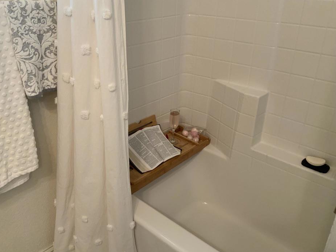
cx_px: 151
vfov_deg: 44.1
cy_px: 115
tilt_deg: -26.0
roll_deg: -0.7
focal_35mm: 32
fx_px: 311
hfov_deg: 56.7
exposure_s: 1/60
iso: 160
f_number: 1.8
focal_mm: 3
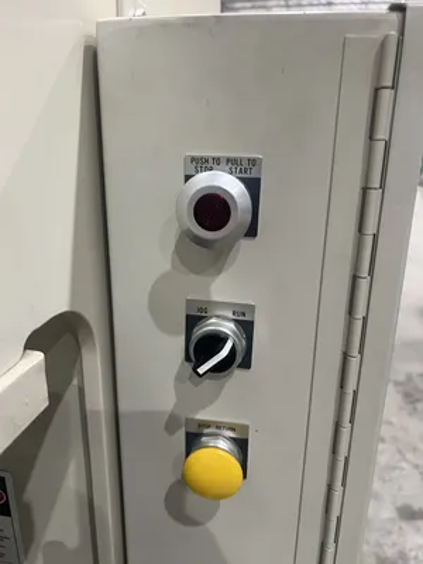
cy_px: 282
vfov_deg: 67.3
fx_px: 424
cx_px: 212
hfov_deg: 53.1
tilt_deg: -18.7
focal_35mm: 26
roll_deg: +0.4
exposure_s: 1/60
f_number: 1.5
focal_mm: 5.7
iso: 100
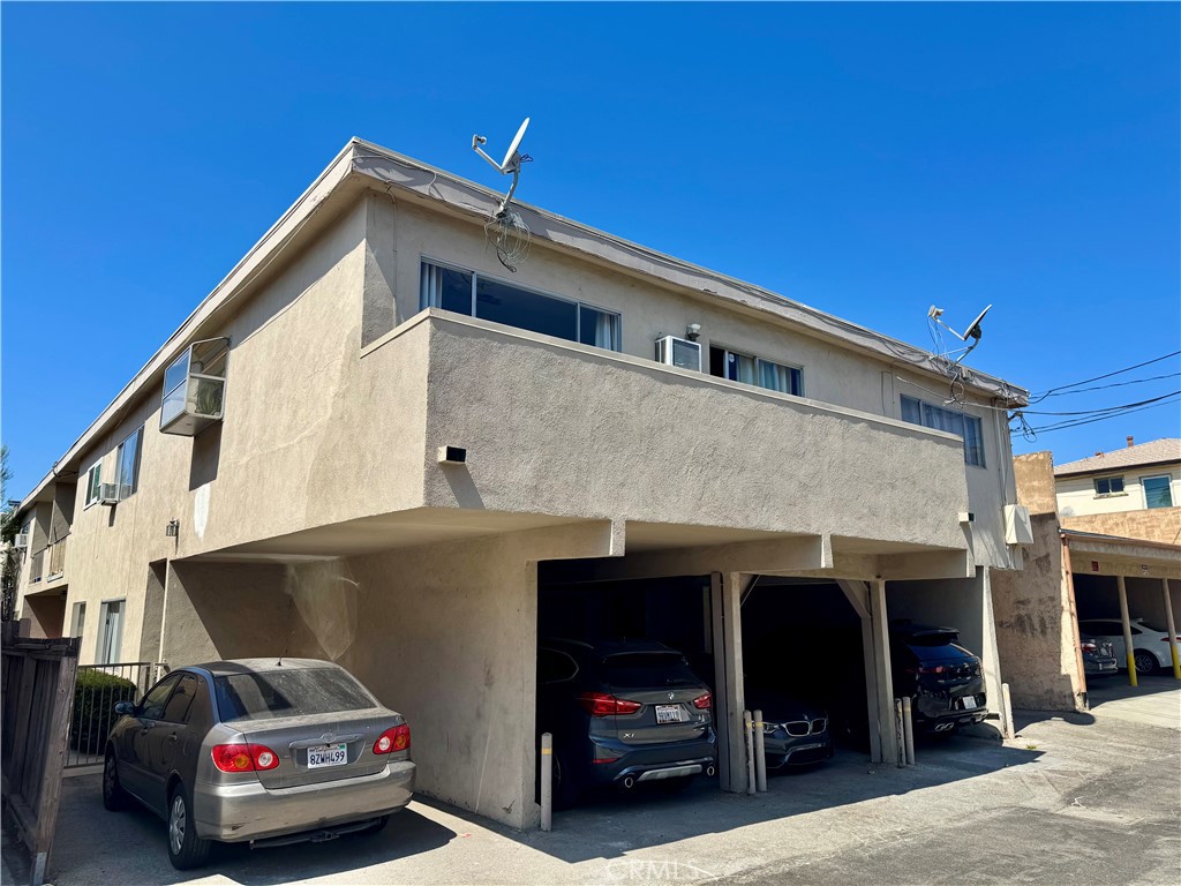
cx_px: 590
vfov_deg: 56.8
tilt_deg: +10.8
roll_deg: +0.1
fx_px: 819
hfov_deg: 71.6
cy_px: 443
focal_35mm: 24
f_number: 1.78
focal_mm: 6.76
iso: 80
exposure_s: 1/4049
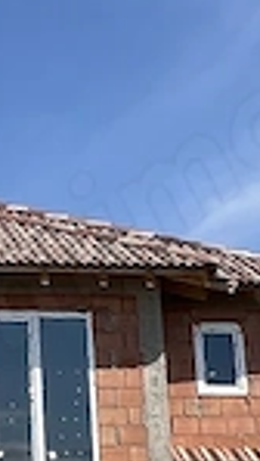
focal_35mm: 95
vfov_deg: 22.4
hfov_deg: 11.9
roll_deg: -1.1
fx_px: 1162
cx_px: -183
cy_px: 251
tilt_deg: +16.3
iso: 32
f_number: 1.8
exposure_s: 1/1698
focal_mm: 1.57
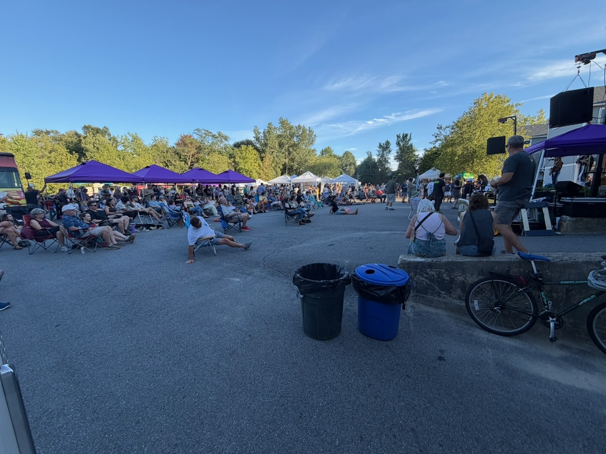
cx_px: 303
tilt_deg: -9.9
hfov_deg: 102.1
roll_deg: +0.8
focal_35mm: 14
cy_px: 227
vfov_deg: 85.7
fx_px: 245
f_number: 2.2
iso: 50
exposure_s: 1/502
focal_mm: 2.22
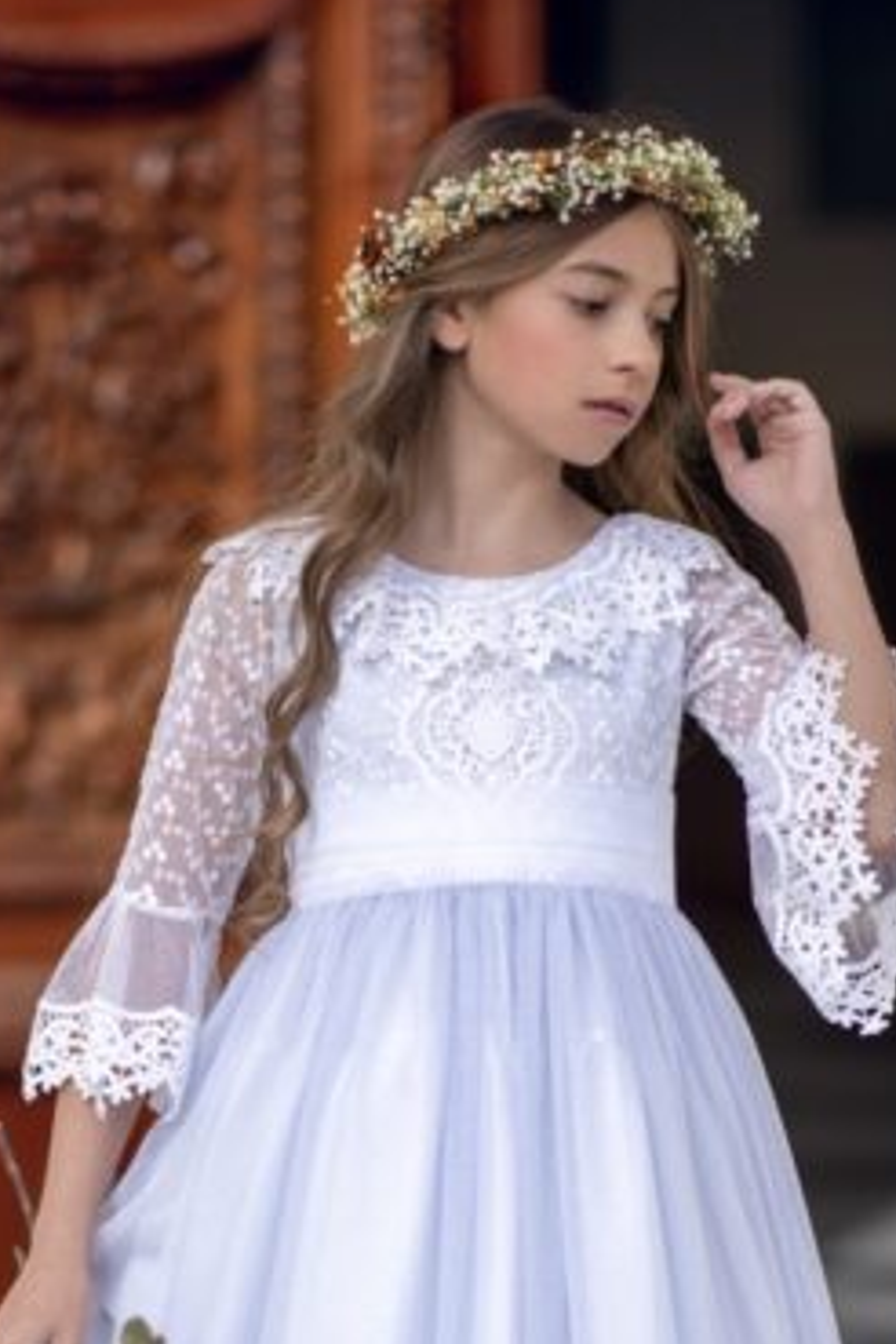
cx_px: 423
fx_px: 7167
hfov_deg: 7.2
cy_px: 1193
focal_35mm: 192
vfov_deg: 10.7
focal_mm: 105
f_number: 1.4
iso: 64
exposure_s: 1/3200
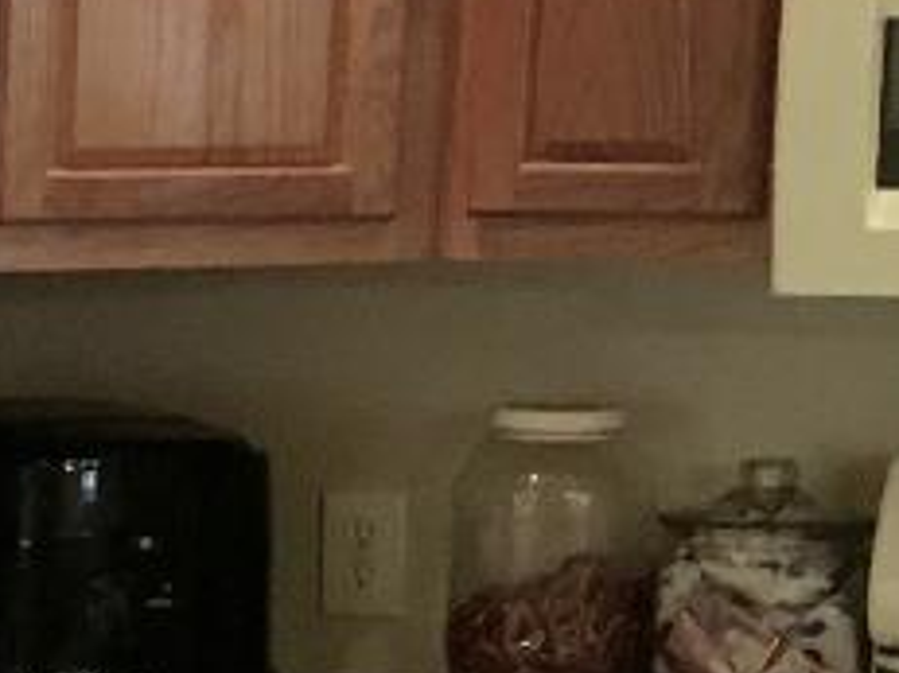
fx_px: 4698
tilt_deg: -9.1
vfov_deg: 8.1
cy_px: 739
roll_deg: +0.2
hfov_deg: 9.3
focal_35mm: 181
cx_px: -1541
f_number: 2.2
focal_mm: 4.15
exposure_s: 1/30
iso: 80
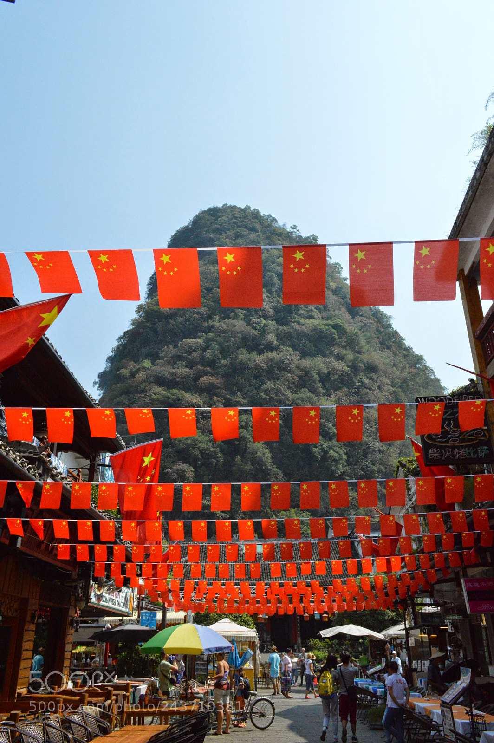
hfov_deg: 47.9
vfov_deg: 67.4
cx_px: 247
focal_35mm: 27
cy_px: 372
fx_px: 557
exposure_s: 1/4000
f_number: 8
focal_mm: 18
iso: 2200
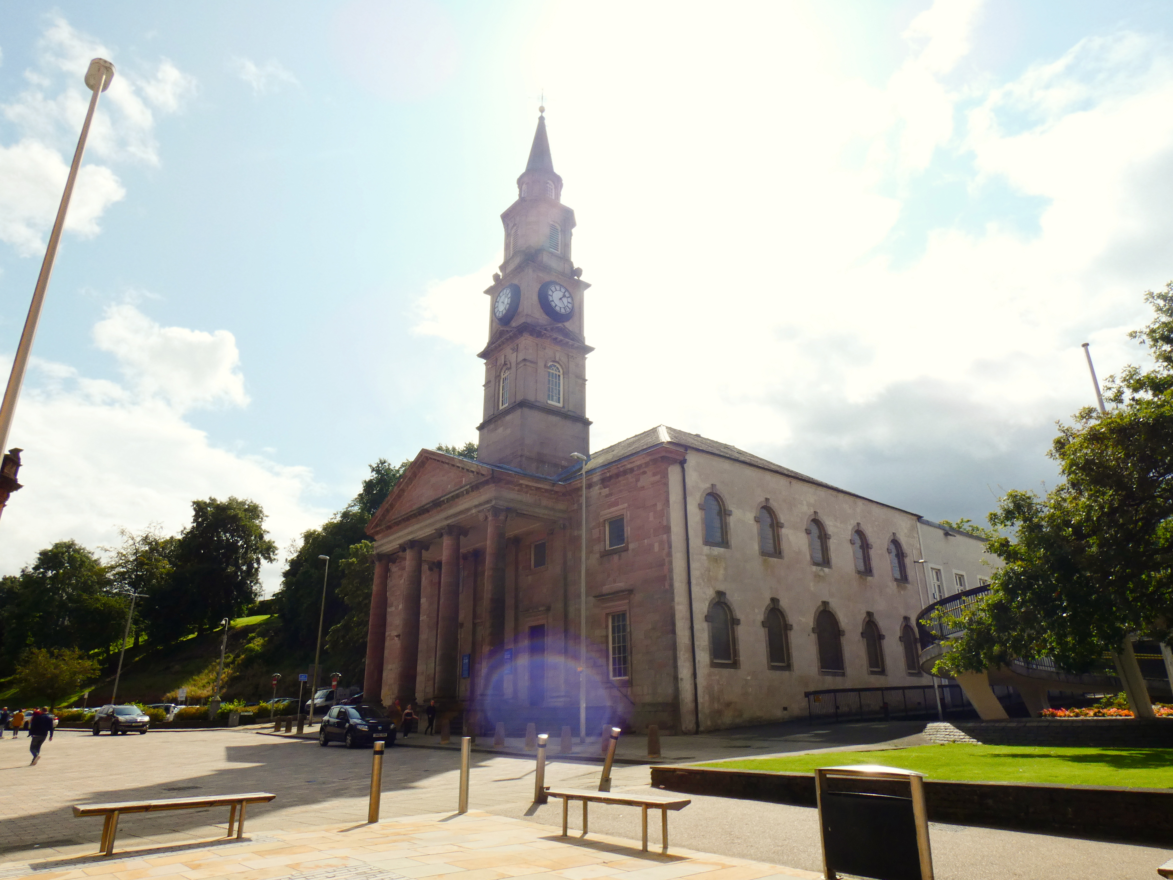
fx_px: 745
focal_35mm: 22
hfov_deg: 76.4
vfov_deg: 61.1
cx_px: 586
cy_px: 440
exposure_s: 1/800
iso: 80
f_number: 5
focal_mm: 3.9
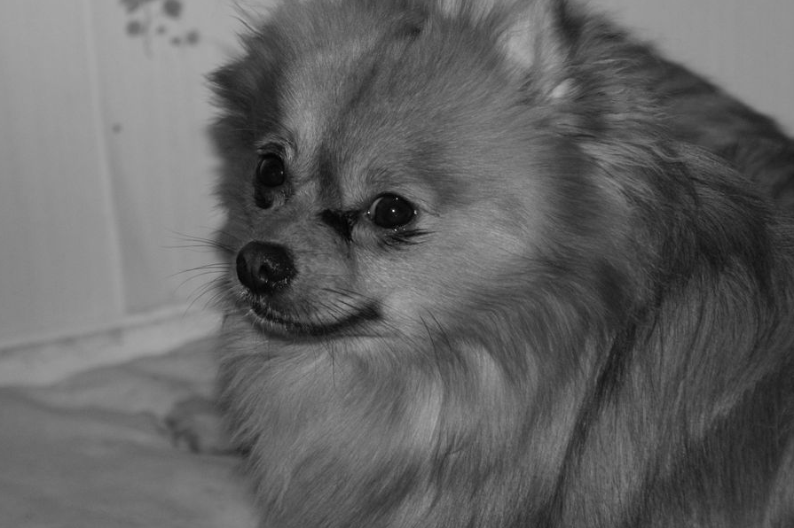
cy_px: 218
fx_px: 3109
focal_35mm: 141
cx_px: 385
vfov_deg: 9.7
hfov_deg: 14.6
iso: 400
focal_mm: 70
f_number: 5.6
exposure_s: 1/125
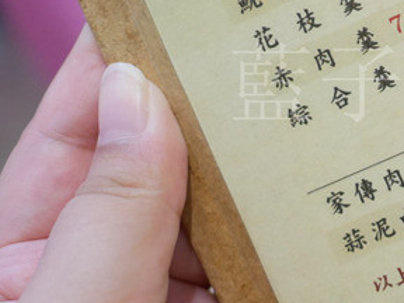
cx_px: 567
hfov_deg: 17.4
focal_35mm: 104
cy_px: 94
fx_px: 1214
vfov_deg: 14.2
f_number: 1.7
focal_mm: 15
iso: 400
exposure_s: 1/60
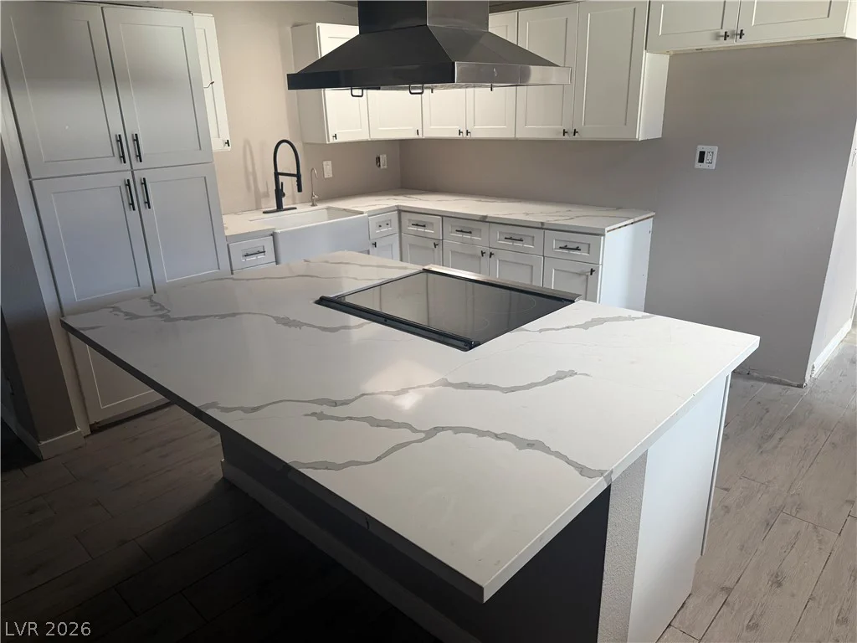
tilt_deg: -20.0
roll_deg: +1.3
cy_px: 322
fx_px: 594
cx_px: 428
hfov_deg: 71.6
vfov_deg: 56.8
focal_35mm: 24
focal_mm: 6.76
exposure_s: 1/101
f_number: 1.78
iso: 200
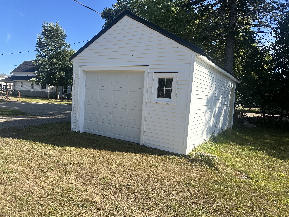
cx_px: 144
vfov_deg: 56.8
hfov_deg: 71.6
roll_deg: -2.9
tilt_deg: -3.0
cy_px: 108
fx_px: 200
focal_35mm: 24
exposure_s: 1/2660
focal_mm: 6.86
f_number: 1.78
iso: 80
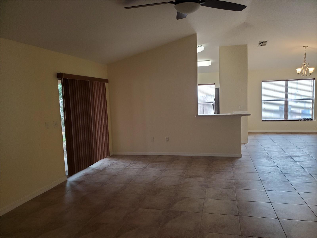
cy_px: 119
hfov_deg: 67.3
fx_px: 238
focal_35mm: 26
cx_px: 158
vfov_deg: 53.1
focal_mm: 4.3
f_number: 2.4
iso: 250
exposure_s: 1/120
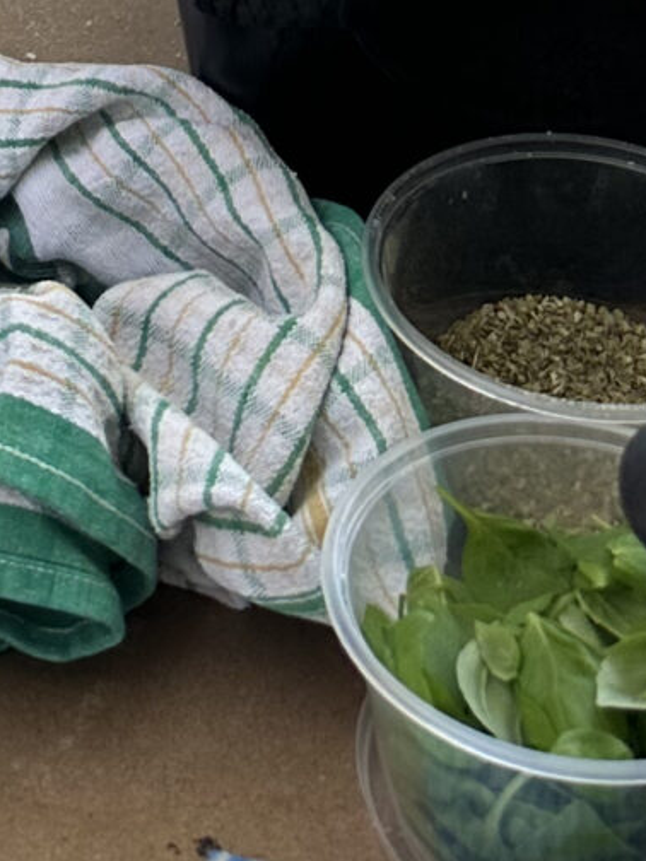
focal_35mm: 122
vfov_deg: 13.0
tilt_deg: -15.1
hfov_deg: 11.4
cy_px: -1080
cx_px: -441
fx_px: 3036
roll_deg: +8.3
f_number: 1.78
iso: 80
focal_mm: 6.86
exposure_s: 1/638
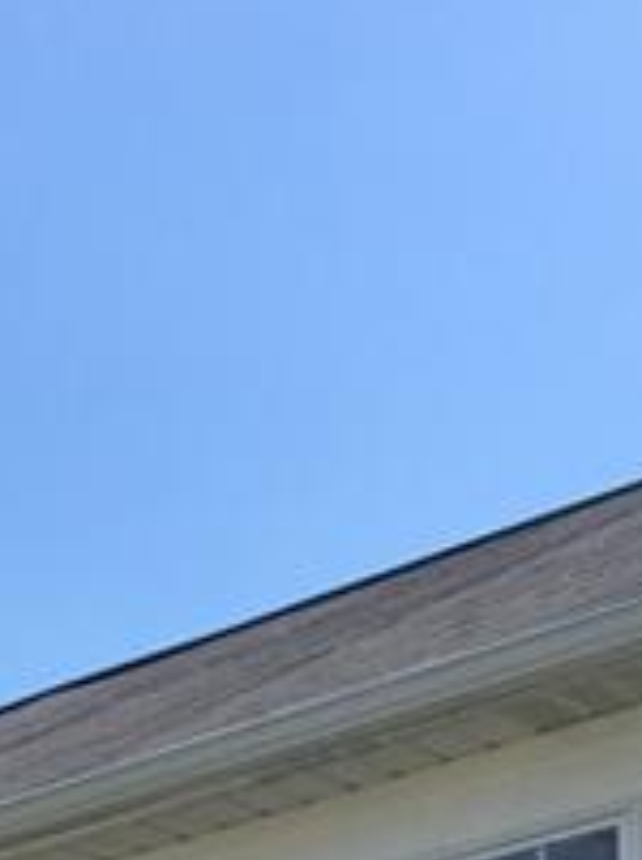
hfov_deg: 13.0
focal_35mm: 111
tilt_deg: +5.7
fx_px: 2754
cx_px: -81
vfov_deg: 15.8
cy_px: 1416
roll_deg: -1.1
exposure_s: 1/1451
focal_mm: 4.15
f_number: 2.2
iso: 25
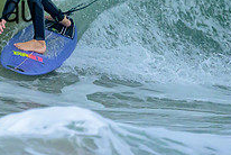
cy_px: -66
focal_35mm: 3077
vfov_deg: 0.4
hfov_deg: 0.7
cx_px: -94
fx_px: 19772
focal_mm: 800
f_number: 6.3
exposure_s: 1/3200
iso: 1600
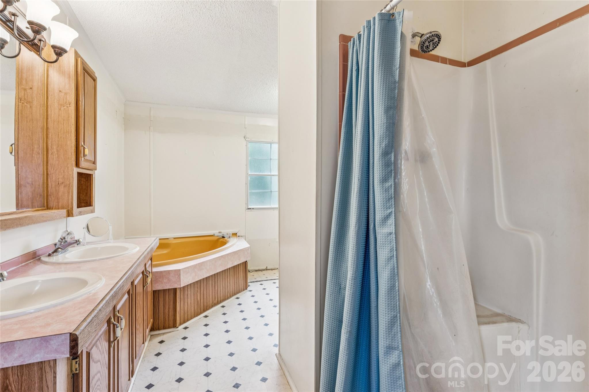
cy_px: 196
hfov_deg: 95.3
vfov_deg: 72.4
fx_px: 268
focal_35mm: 16
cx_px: 294
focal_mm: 16.4
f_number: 10
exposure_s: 1/1.25
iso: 100
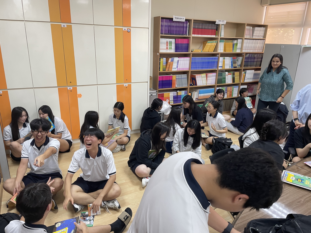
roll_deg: +0.6
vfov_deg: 53.1
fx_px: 234
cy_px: 116
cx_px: 156
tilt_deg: -20.0
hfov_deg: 67.3
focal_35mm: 26
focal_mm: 4.2
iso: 125
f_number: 1.6
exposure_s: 1/64
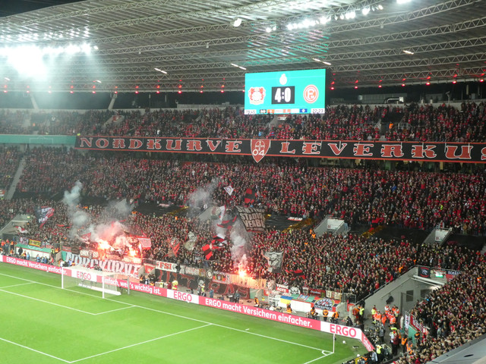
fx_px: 702
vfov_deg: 29.1
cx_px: 243
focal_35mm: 50
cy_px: 182
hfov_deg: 38.2
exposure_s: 1/80
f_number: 4.1
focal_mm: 9
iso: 640
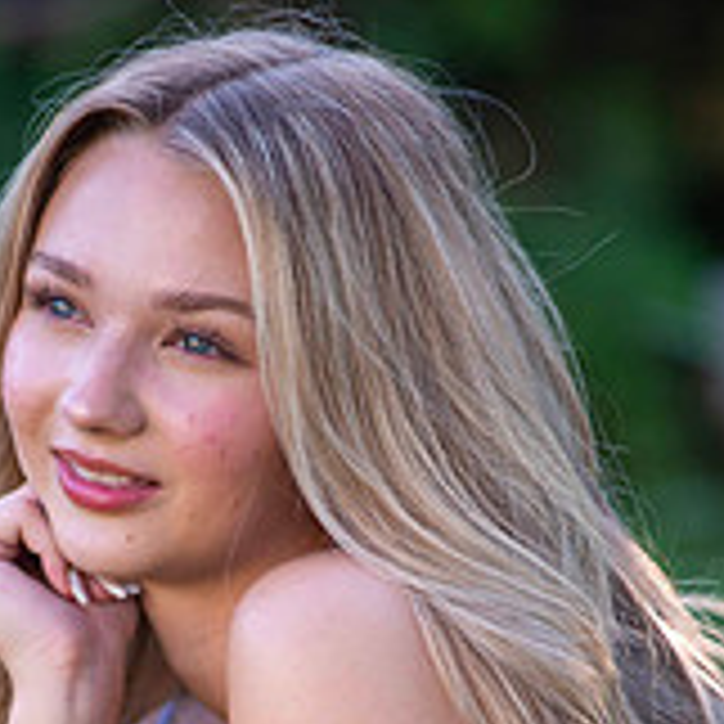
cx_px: 189
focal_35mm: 474
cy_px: 778
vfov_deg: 3.7
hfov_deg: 3.7
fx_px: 11216
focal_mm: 200
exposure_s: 1/200
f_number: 4
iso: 160
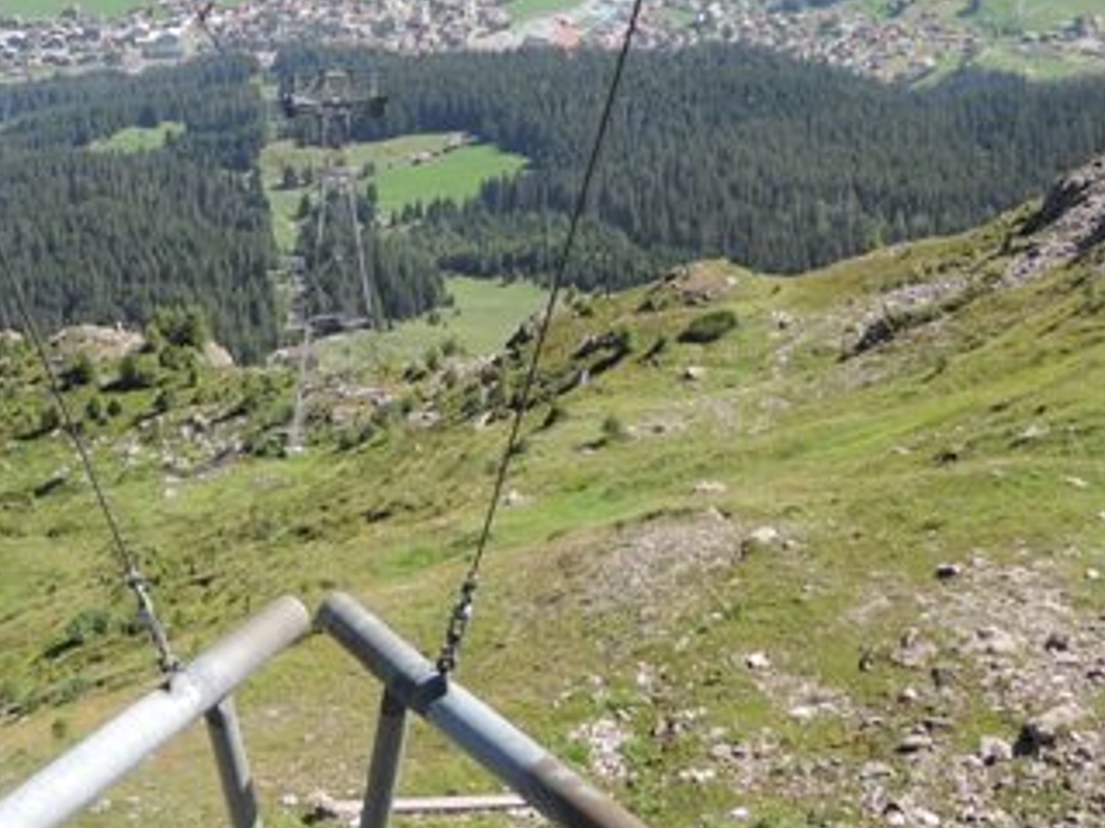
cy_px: -135
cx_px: 275
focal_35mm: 59
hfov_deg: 32.1
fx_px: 1883
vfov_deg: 23.0
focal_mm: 5.1
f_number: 2.2
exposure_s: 1/1000
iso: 80
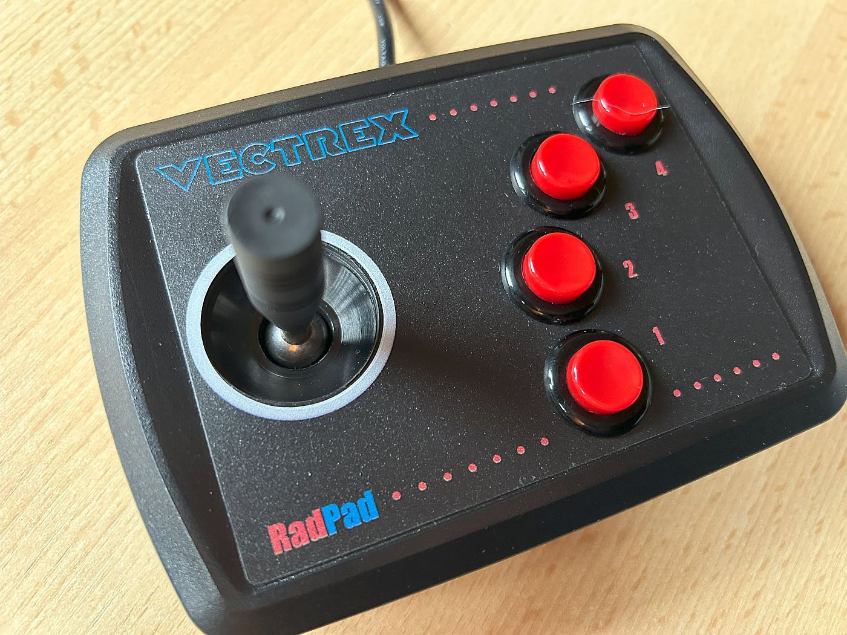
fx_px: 636
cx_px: 424
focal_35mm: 26
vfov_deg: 53.1
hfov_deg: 67.3
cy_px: 318
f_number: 1.5
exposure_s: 1/54
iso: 500
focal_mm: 5.7
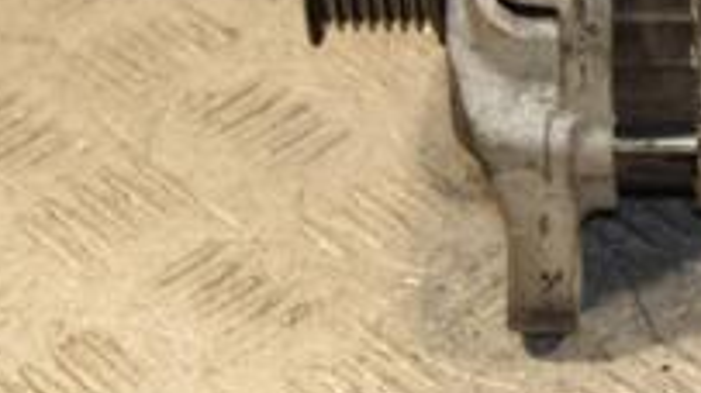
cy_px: -193
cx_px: 843
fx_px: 4143
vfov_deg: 5.4
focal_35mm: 223
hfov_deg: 9.5
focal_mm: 48
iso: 800
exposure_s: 1/200
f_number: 5.6
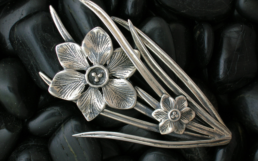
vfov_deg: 18.6
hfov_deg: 29.4
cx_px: 129
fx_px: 492
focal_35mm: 70
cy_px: 75
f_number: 3.8
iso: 50
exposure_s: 1/4.9
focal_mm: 11
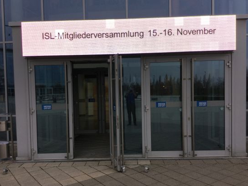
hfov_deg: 54.0
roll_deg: +0.1
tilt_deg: -3.6
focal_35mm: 34
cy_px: 101
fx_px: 244
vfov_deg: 41.7
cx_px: 122
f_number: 2.4
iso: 25
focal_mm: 3.3
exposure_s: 1/125
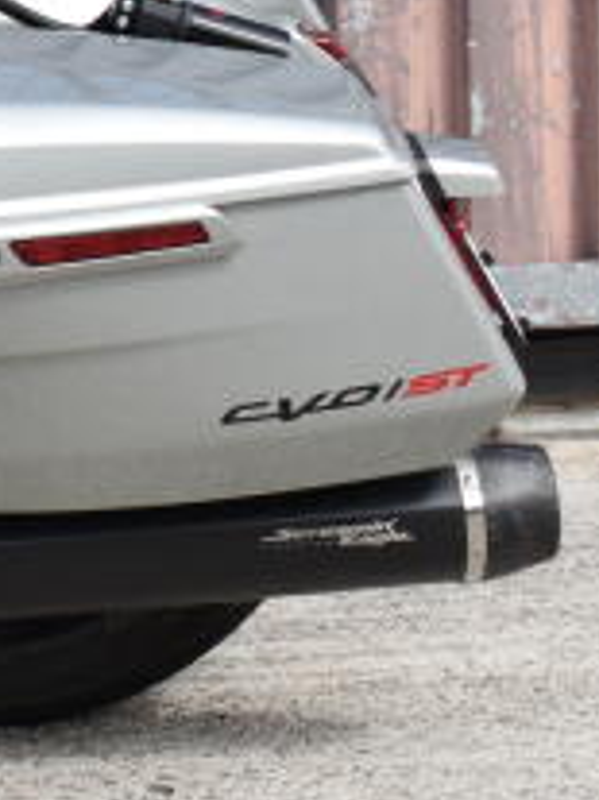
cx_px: -827
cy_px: -4
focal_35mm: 190
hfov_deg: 7.3
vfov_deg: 10.3
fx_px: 4388
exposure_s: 1/250
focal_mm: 34
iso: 110
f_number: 8
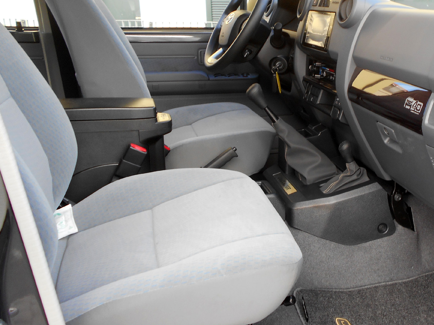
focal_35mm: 36
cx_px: 291
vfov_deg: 39.6
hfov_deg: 50.4
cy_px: 174
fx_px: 451
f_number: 3.2
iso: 80
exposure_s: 1/40
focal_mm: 4.6
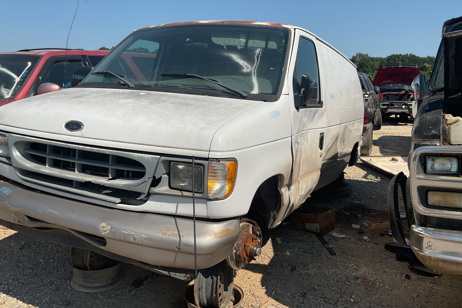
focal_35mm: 31
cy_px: 141
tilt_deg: -8.1
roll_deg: +0.5
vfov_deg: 42.3
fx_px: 398
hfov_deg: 60.3
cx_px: 226
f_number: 1.8
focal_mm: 3
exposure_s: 1/3322
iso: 16
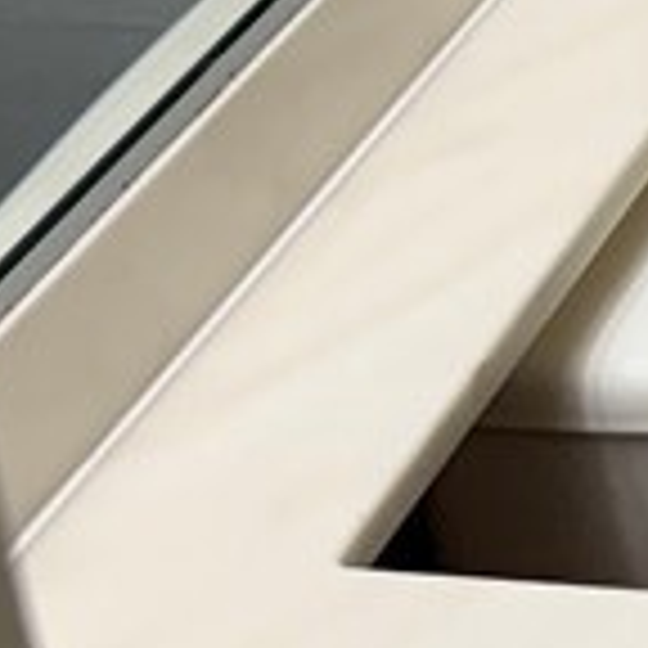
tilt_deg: -21.2
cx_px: 1670
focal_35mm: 151
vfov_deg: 10.7
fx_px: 3198
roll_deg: +1.0
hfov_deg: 9.9
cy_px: -616
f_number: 1.78
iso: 100
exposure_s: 1/120
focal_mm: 6.76
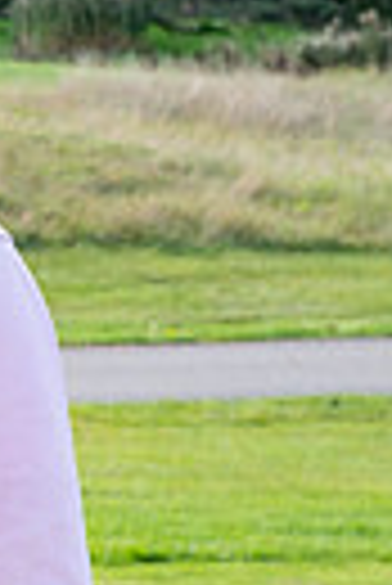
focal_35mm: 266
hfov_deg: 4.9
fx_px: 4333
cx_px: -843
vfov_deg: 7.7
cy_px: 398
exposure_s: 1/100
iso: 320
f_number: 11
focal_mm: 53
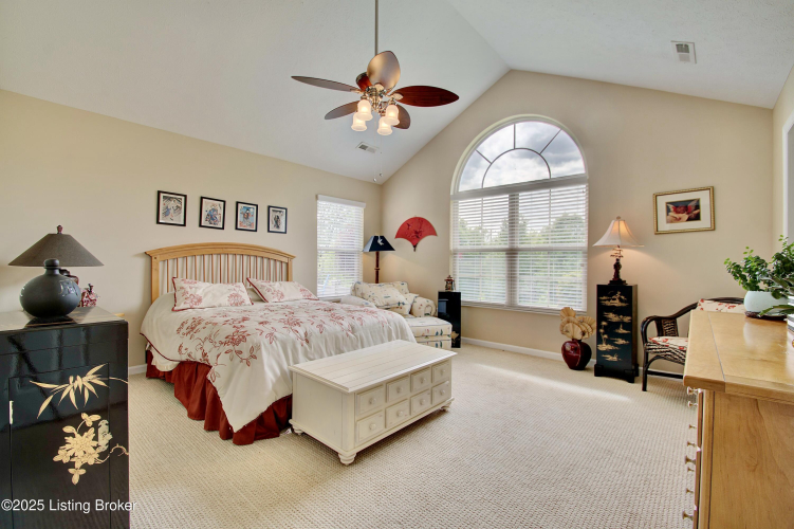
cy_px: 264
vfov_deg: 77.3
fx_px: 331
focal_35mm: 15
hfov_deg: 100.4
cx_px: 397
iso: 100
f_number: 8
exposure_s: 1/80
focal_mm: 10
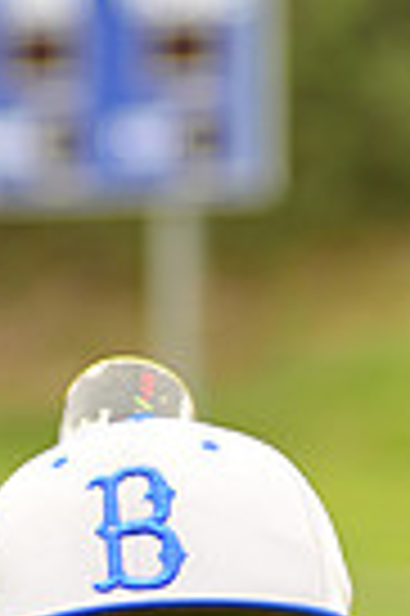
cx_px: 196
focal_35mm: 571
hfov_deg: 2.4
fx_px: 9779
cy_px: 850
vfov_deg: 3.6
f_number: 5
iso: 160
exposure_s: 1/250
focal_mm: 135
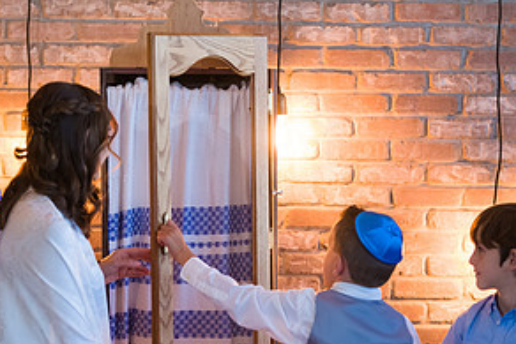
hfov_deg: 10.9
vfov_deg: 7.3
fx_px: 2710
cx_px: 180
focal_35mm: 189
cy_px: 216
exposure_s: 1/200
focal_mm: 95
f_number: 3.2
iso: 1250
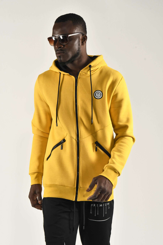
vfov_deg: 28.1
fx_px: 489
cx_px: 82
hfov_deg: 18.9
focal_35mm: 72
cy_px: 122
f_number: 11
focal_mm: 48
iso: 160
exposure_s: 1/125
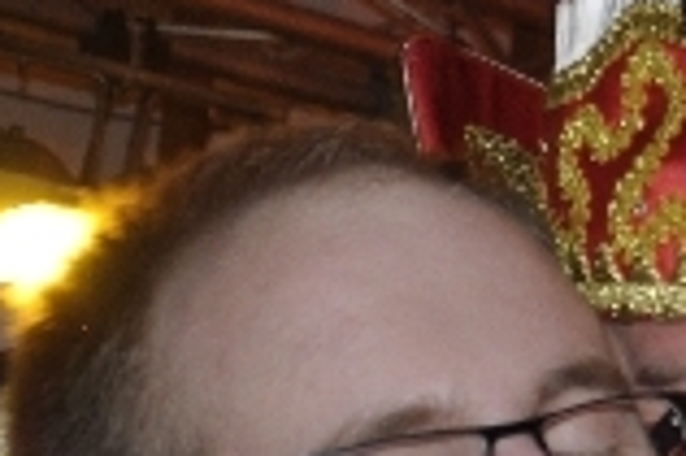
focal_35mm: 197
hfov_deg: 9.9
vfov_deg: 6.9
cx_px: 1246
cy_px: 445
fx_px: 3750
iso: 400
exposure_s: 1/60
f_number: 5
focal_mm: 26
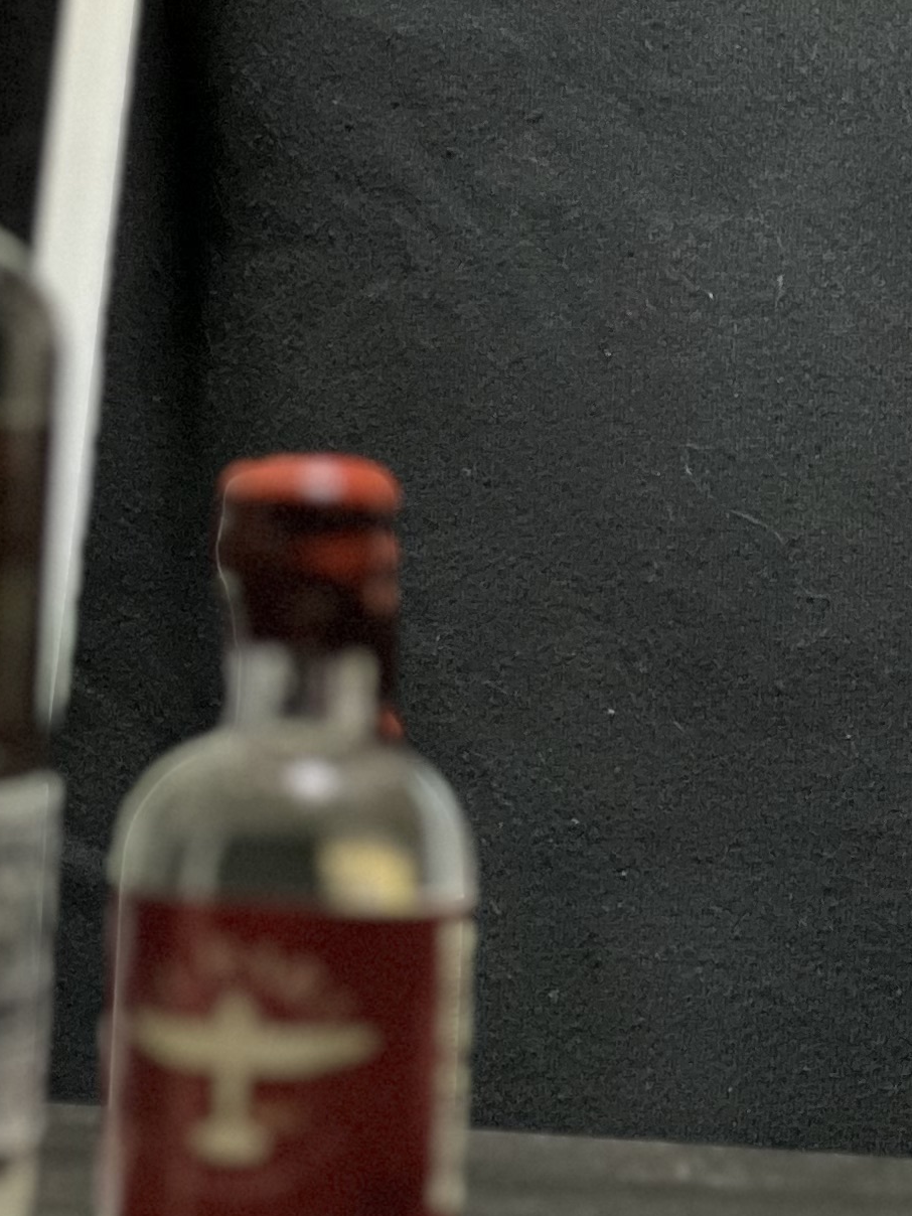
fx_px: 9028
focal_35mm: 257
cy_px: -759
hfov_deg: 5.8
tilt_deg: +5.1
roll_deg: -2.3
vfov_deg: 7.5
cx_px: 592
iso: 500
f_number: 2.8
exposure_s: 1/15
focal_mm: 9
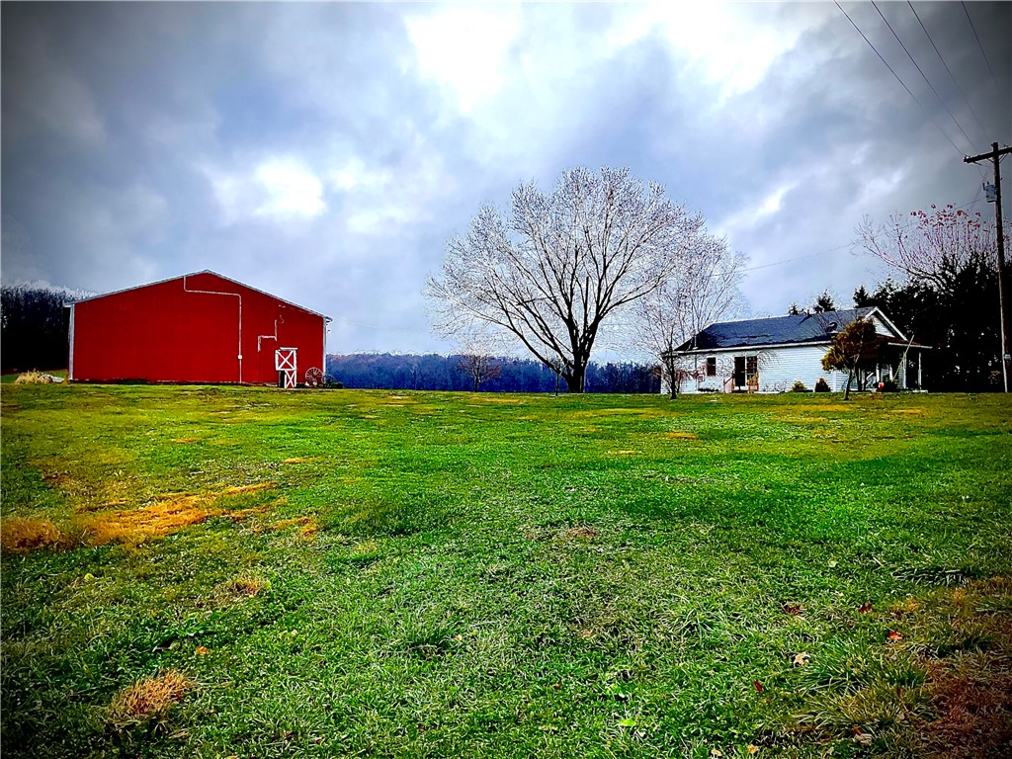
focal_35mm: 29
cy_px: 380
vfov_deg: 48.2
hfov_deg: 61.7
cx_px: 506
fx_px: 848
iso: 16
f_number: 1.8
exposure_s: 1/529
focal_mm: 3
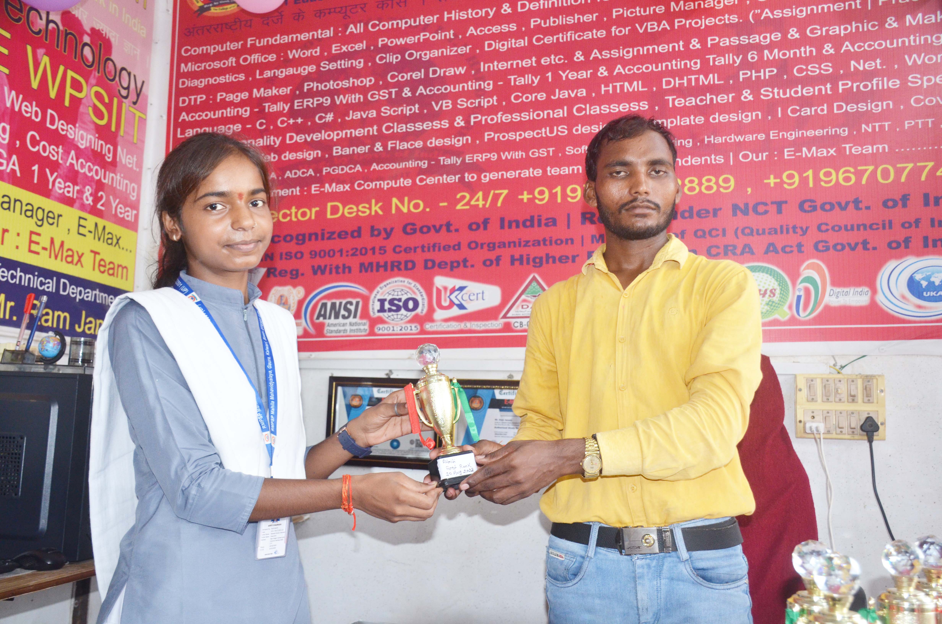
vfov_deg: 38.2
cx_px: 471
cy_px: 312
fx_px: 901
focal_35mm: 34
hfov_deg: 55.2
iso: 800
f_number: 5
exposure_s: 1/60
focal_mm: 23
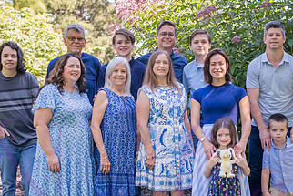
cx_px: 151
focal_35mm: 90
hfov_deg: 22.6
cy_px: 134
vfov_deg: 15.2
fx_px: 733
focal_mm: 50
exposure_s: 1/320
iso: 400
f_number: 3.5
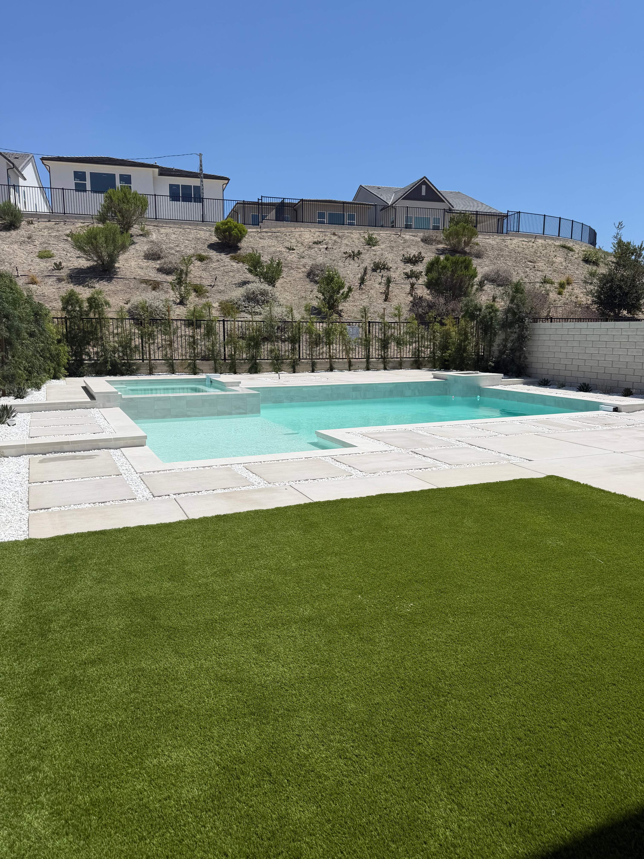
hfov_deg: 56.8
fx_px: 595
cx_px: 322
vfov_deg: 71.6
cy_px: 430
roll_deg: -2.8
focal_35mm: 24
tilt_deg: -8.3
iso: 80
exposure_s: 1/7353
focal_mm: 6.76
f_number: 1.78
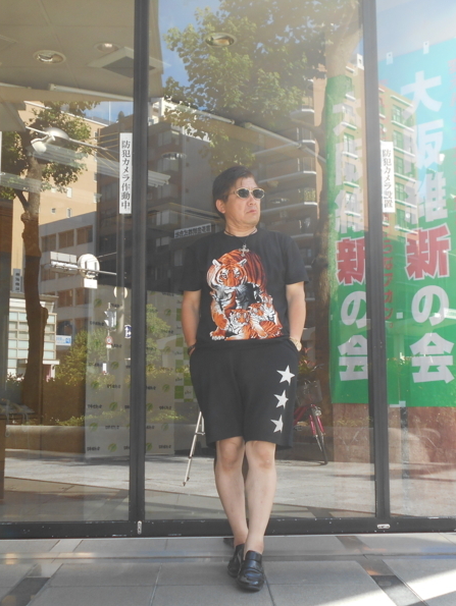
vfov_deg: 43.8
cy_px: 304
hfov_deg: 33.6
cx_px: 246
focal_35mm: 43
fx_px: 754
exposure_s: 1/100
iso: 80
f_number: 3.6
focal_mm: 5.8
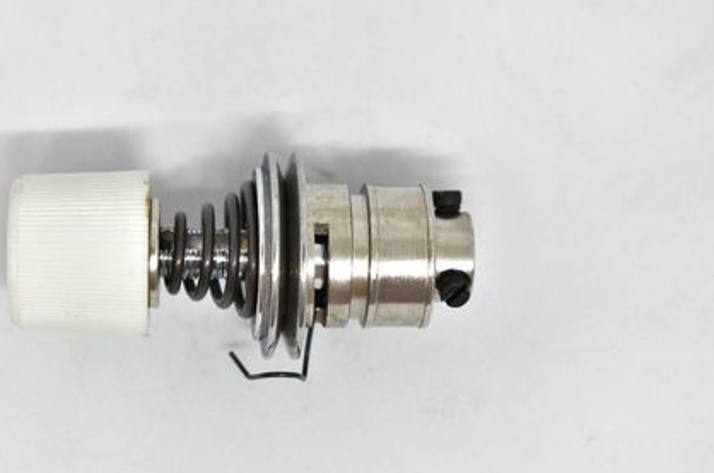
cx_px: 273
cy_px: 260
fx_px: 1960
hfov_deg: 20.6
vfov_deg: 13.8
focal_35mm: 99
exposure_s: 1/40
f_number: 5.6
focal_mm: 46
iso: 400
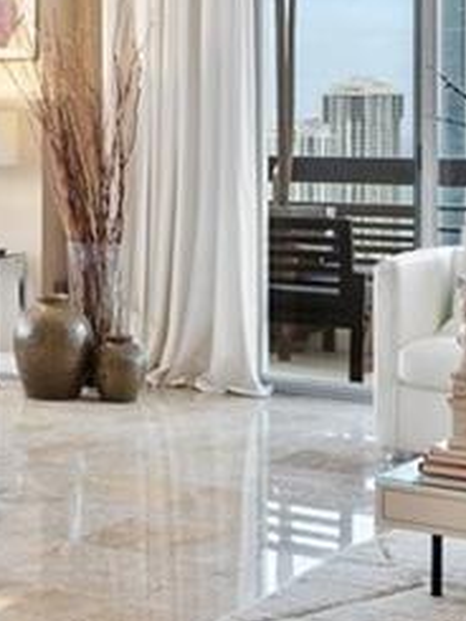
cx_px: -256
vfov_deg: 22.1
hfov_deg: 15.4
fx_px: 1578
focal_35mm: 88
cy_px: 204
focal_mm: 14
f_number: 8
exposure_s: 1/13
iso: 320
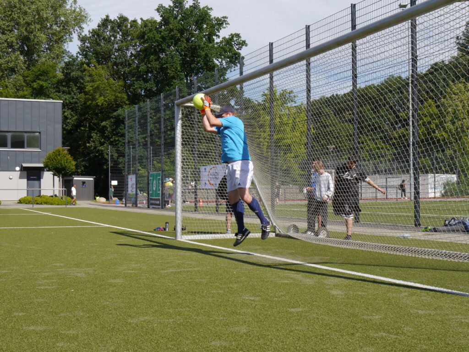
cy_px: 176
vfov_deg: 30.3
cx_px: 234
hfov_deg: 39.7
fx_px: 650
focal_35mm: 48
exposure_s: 1/320
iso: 160
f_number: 8
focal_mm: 24
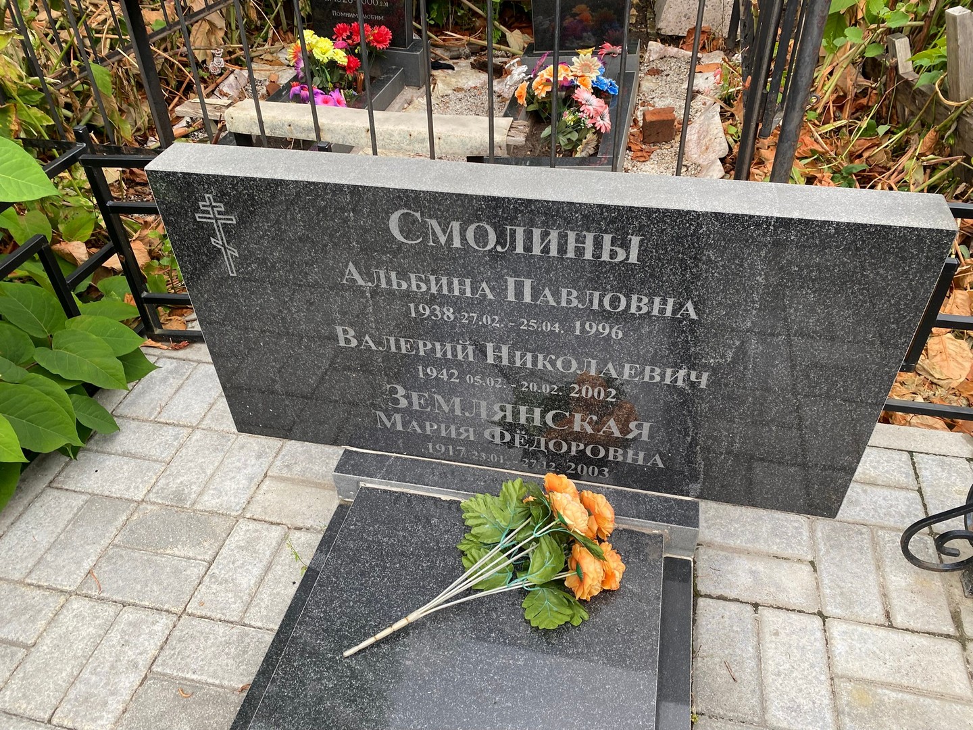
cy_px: 365
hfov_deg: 67.3
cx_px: 486
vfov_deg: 53.1
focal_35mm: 26
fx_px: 731
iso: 50
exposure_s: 1/122
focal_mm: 4.25
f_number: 1.8
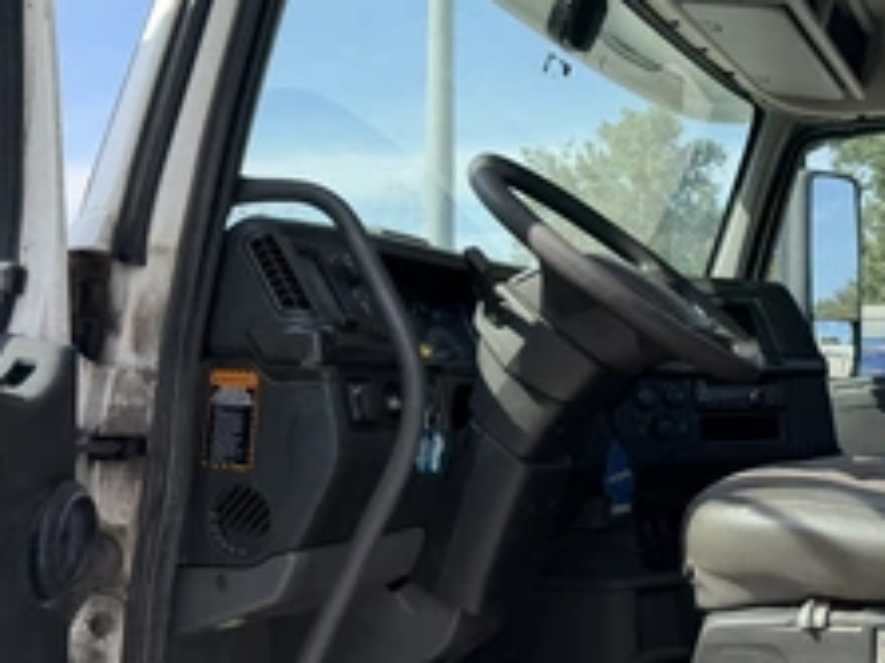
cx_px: 691
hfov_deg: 42.2
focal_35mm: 43
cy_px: 306
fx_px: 1099
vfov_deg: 33.6
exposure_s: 1/2801
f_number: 1.78
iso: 100
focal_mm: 6.76
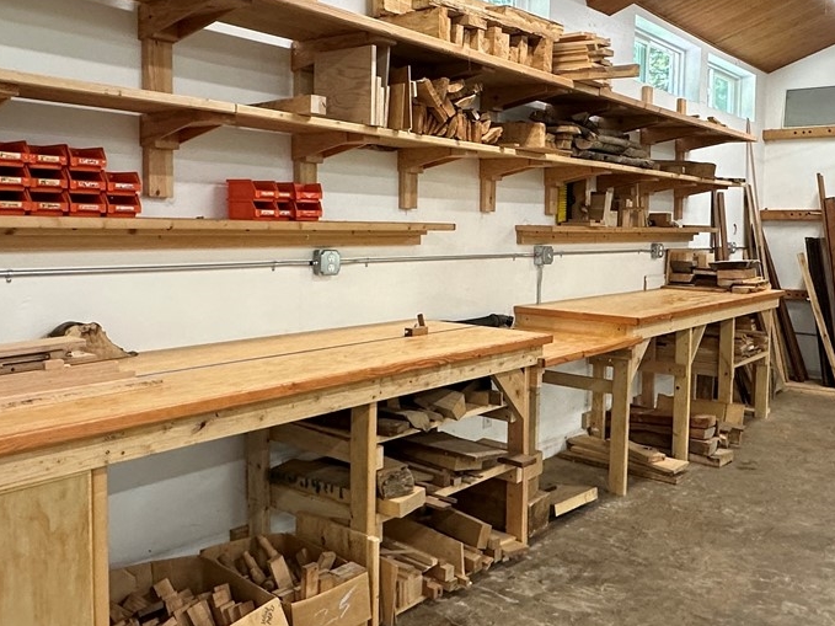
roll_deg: -0.4
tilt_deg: -4.0
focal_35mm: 33
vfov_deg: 42.9
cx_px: 486
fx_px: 796
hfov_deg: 55.1
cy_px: 274
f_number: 2.2
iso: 200
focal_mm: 2.22
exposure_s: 1/120
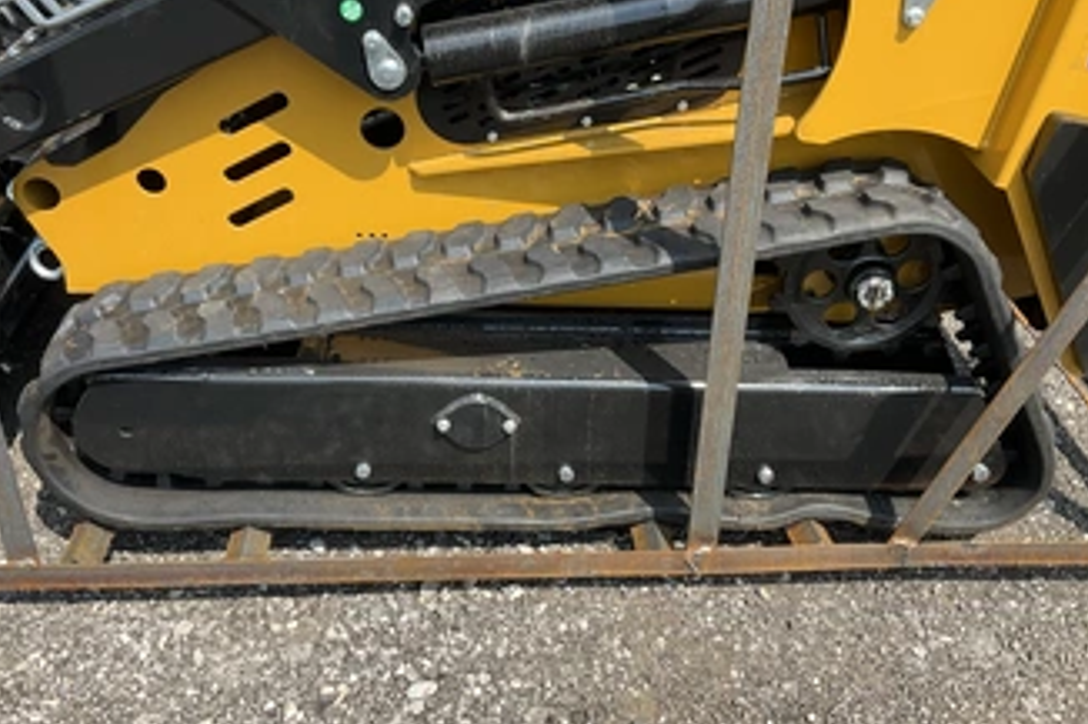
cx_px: 507
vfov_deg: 35.9
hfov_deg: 51.9
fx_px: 1118
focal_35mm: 37
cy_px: 324
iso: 25
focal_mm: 3
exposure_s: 1/929
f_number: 1.8
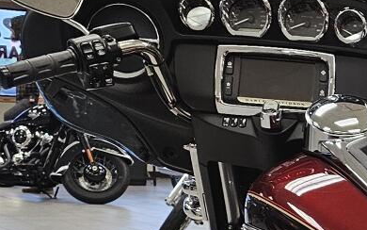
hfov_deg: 14.9
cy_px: 406
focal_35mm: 125
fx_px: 1251
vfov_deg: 10.0
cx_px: 624
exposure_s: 1/120
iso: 250
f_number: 1.7
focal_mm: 6.3
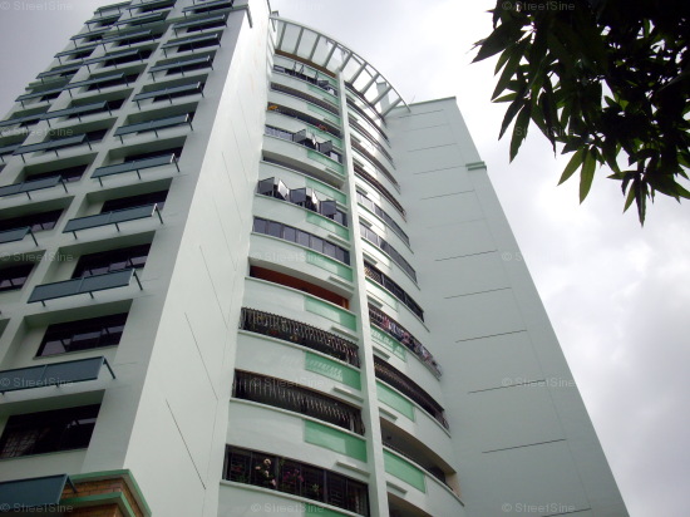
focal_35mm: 37
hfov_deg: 50.2
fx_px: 737
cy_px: 258
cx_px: 345
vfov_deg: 38.6
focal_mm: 6.2
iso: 80
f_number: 5.6
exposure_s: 1/800
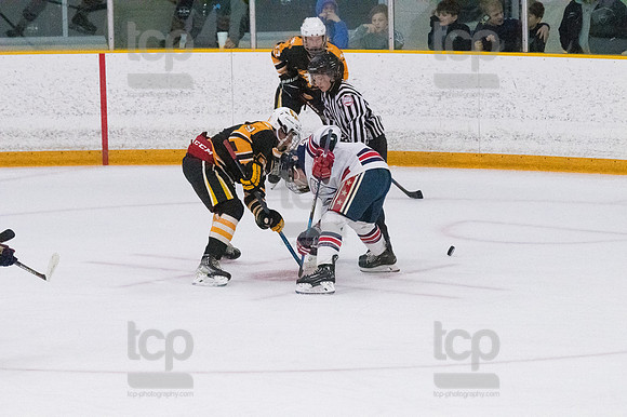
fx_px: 5222
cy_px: 208
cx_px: 314
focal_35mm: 300
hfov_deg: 6.9
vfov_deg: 4.6
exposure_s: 1/1600
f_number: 5
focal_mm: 200
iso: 8000
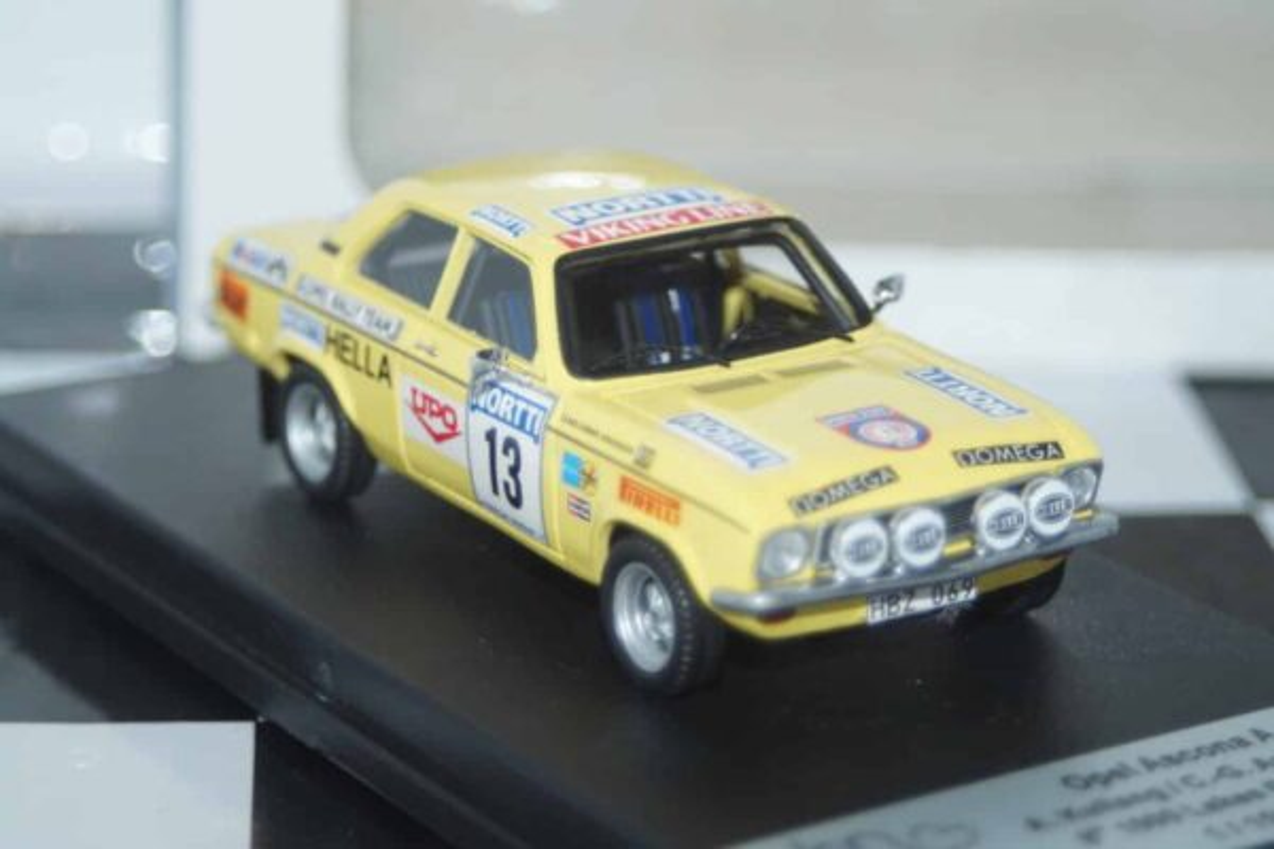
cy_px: 424
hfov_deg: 17.1
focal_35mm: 120
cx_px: 637
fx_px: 4246
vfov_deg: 11.4
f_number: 5.6
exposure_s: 1/160
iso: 400
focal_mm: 80
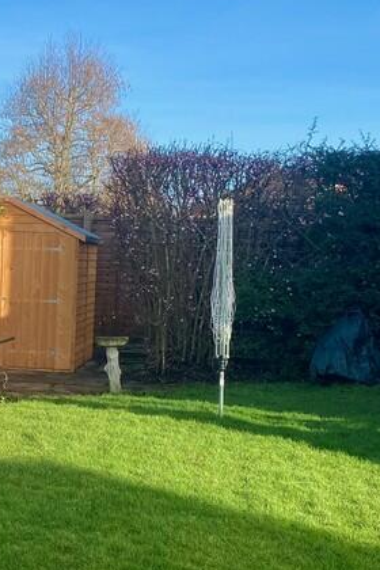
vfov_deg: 30.5
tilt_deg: -4.4
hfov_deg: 20.1
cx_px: 22
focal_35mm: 66
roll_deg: -2.9
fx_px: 1045
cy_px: 326
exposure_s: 1/1504
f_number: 1.8
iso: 32
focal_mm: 4.25
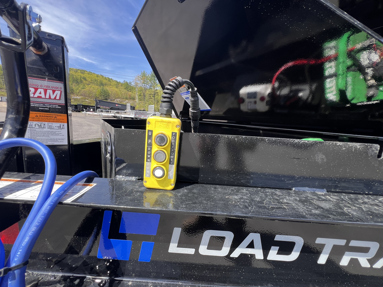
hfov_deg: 106.2
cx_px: 192
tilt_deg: -10.0
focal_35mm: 13
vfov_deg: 89.9
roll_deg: -2.0
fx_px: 144
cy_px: 144
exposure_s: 1/212
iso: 32
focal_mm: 1.57
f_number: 1.8
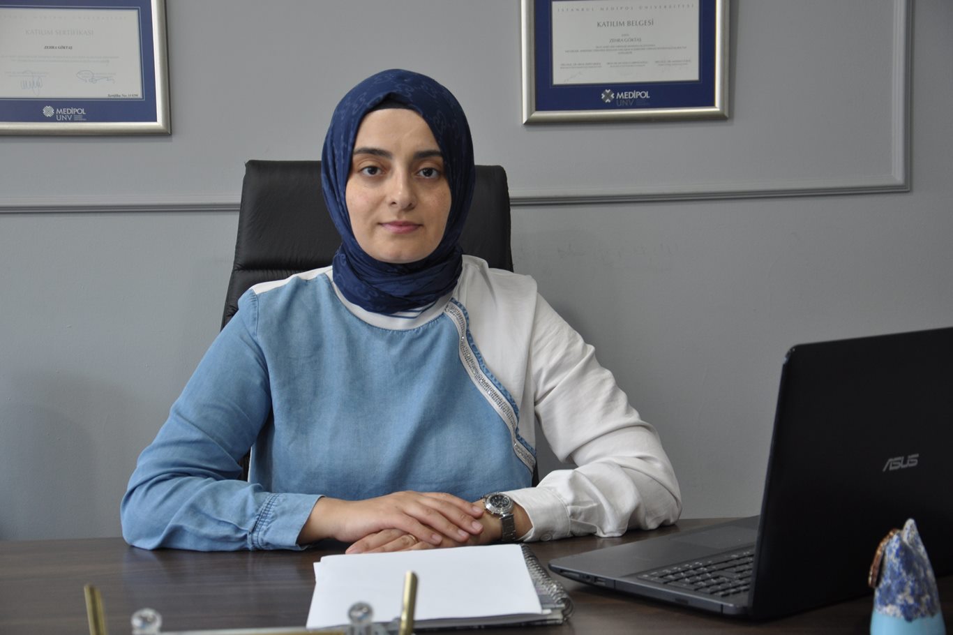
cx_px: 476
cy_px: 318
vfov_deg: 20.2
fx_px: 1786
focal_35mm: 68
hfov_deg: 29.9
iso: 400
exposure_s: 1/20
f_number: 4.8
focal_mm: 45
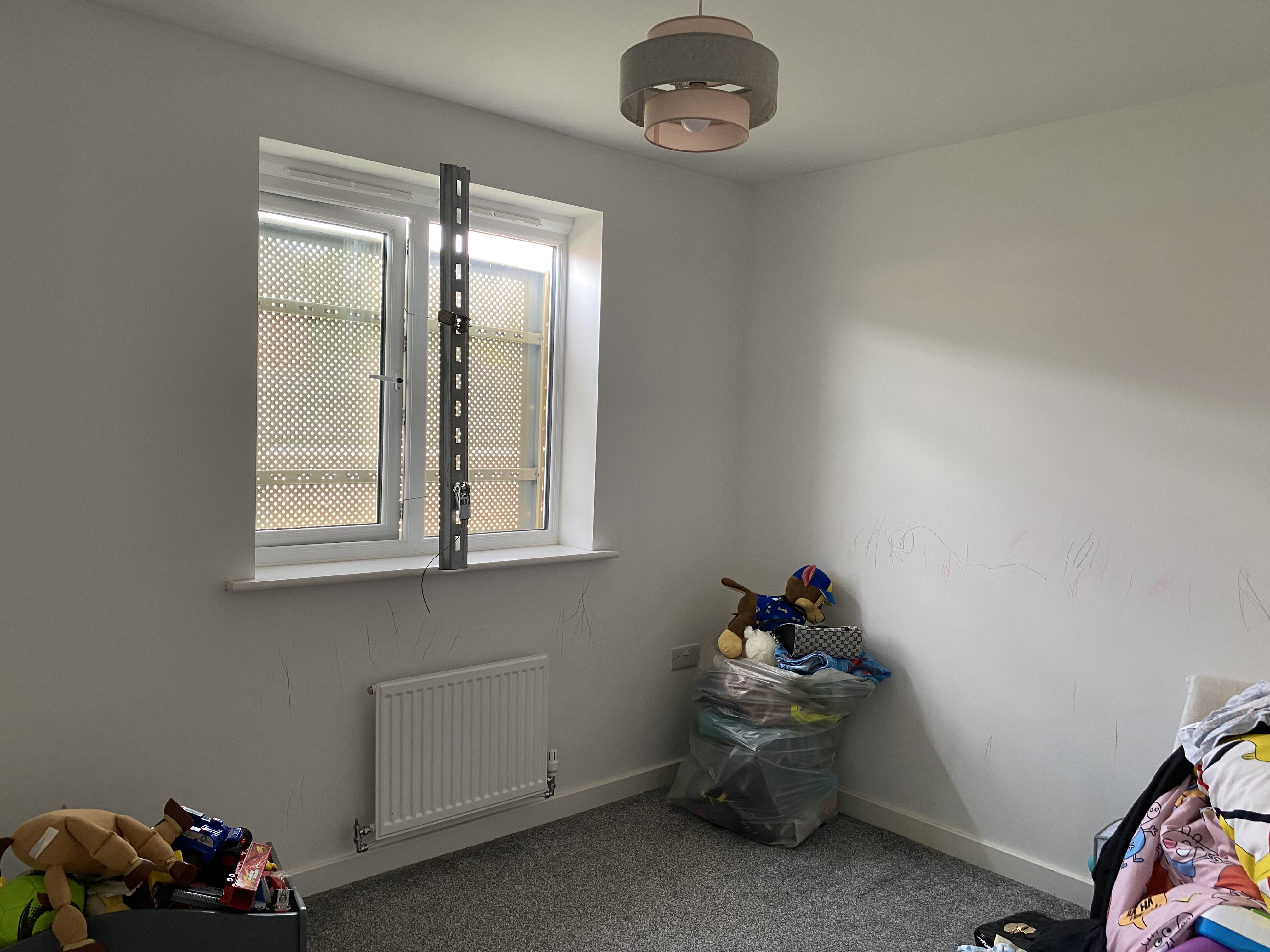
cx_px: 635
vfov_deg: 53.1
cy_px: 476
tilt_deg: -4.1
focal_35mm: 26
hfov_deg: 67.3
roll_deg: -2.1
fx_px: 954
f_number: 1.8
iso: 125
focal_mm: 4.25
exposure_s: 1/60
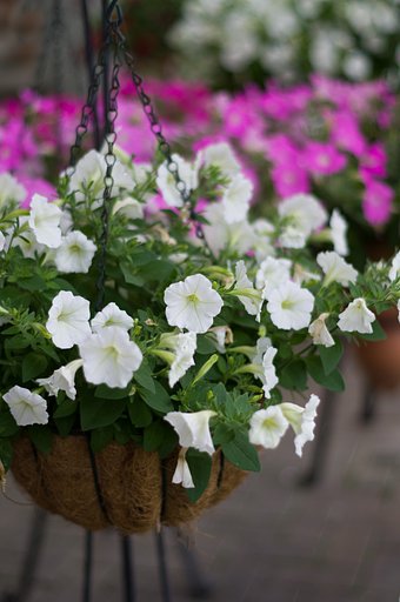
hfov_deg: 18.1
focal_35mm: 75
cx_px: 200
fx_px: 1253
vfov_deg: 27.0
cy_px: 301
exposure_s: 1/4000
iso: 100
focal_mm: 50
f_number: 1.8
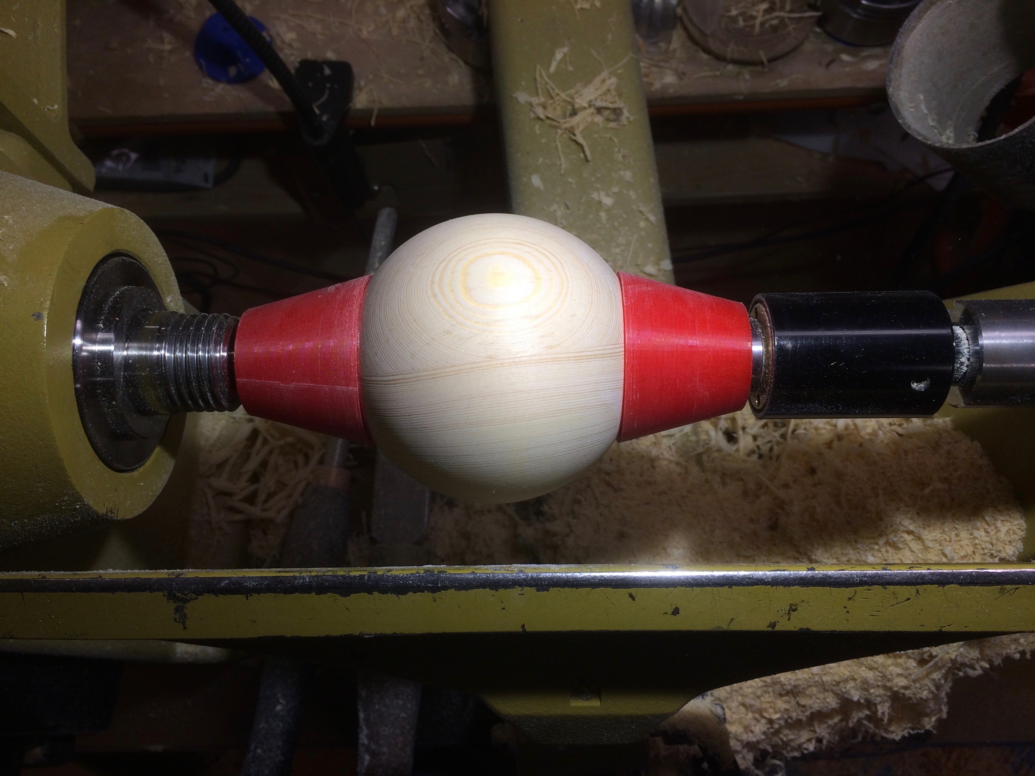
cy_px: 388
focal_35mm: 29
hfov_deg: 61.7
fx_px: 867
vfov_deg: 48.2
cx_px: 518
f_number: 2.2
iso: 32
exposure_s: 1/166
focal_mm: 4.15
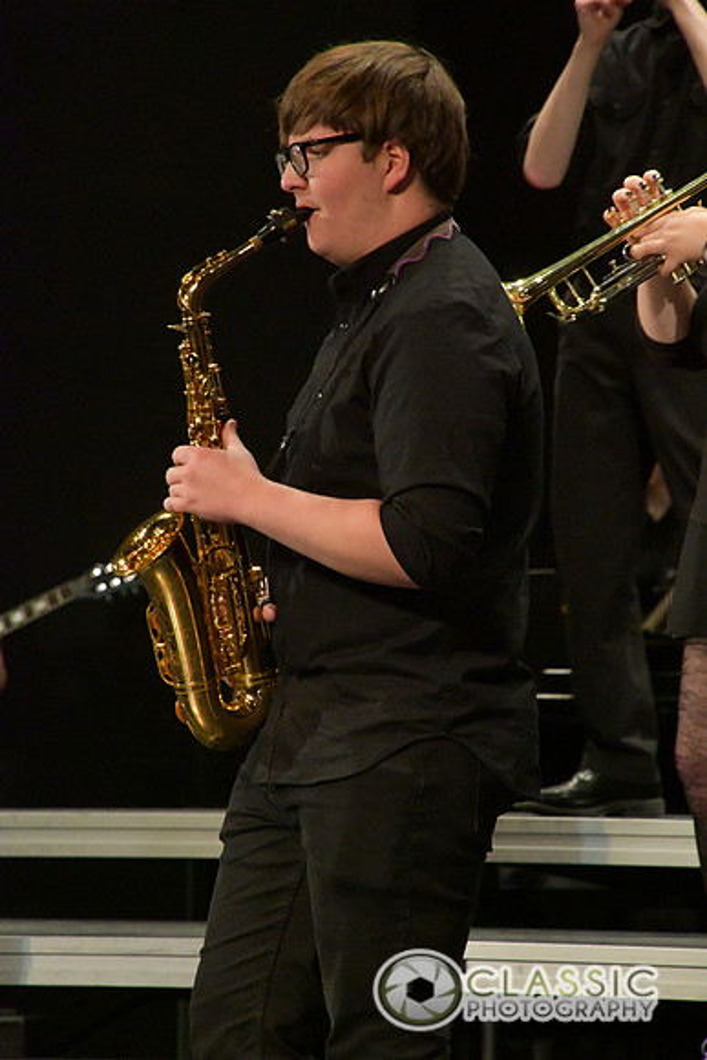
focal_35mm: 300
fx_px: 8832
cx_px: 354
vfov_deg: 6.9
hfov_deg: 4.6
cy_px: 530
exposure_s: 1/500
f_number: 9
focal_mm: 200
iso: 12800
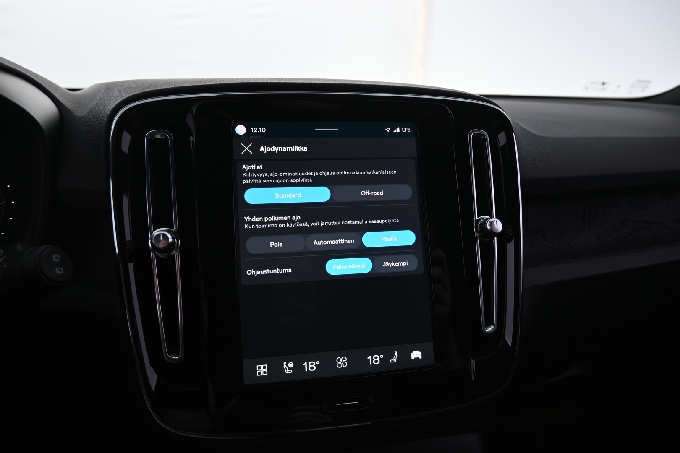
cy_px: 226
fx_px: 453
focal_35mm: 24
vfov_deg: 53.1
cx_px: 340
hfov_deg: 73.7
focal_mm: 16
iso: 500
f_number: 3.5
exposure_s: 1/25
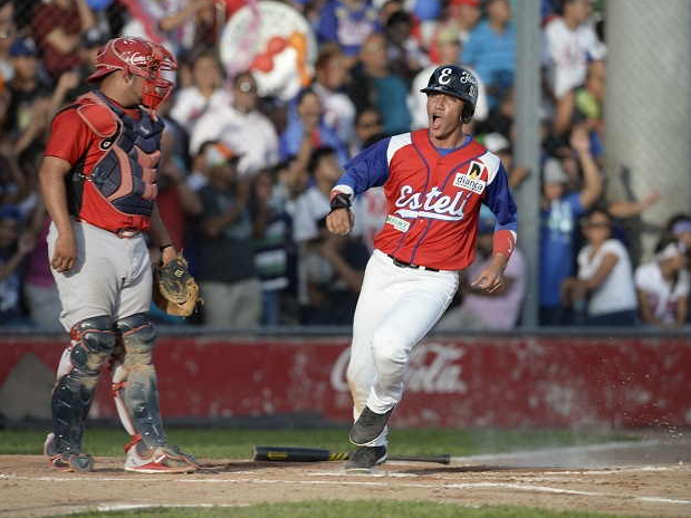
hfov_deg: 4.6
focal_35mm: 435
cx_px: 318
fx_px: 8682
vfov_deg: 3.4
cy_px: 258
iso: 200
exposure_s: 1/800
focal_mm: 400
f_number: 4.5
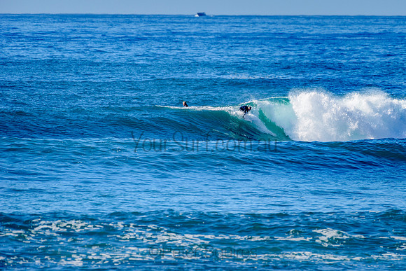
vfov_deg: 2.2
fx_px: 6917
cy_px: 116
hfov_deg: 3.4
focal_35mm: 613
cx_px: 249
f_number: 5.6
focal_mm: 500
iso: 220
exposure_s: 1/2000
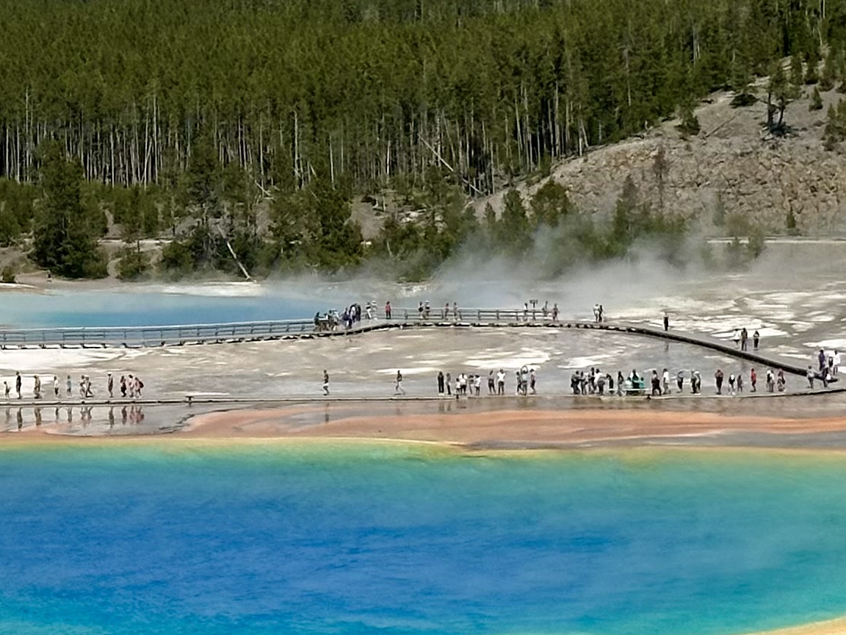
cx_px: 138
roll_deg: +1.0
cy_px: 479
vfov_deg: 8.8
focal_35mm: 168
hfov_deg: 11.7
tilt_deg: -7.3
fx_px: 4106
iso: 64
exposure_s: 1/8197
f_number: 1.78
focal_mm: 6.86
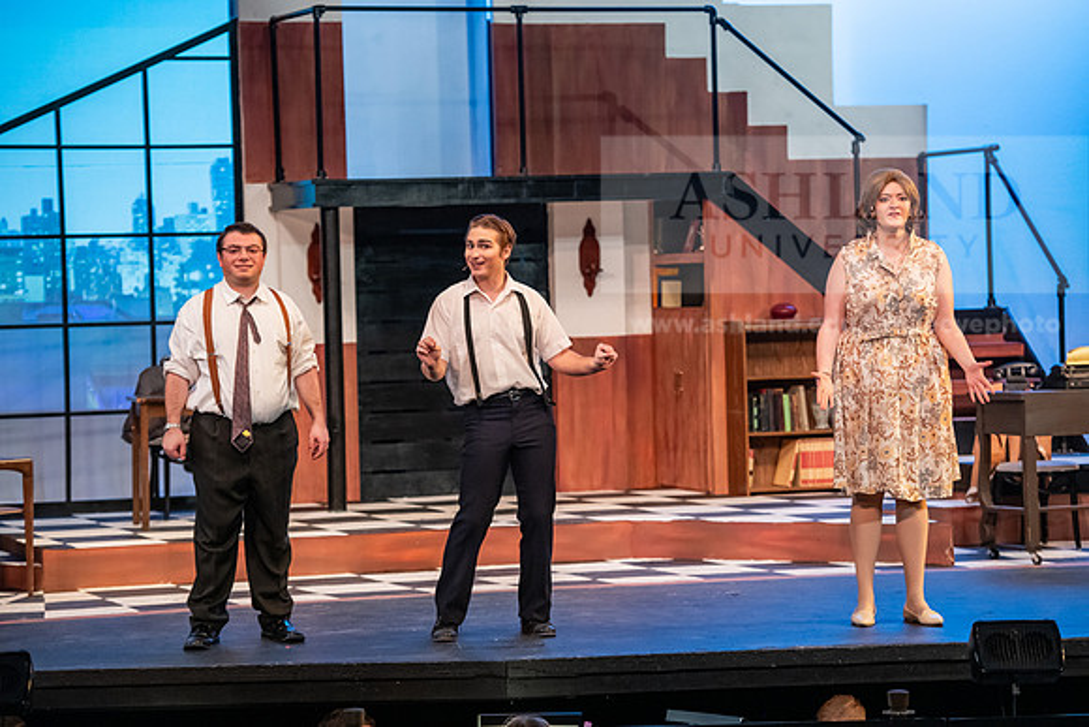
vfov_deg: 11.4
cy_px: 364
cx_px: 544
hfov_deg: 17.1
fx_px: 3631
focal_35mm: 120
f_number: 3.5
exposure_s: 1/200
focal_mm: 120
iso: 2500
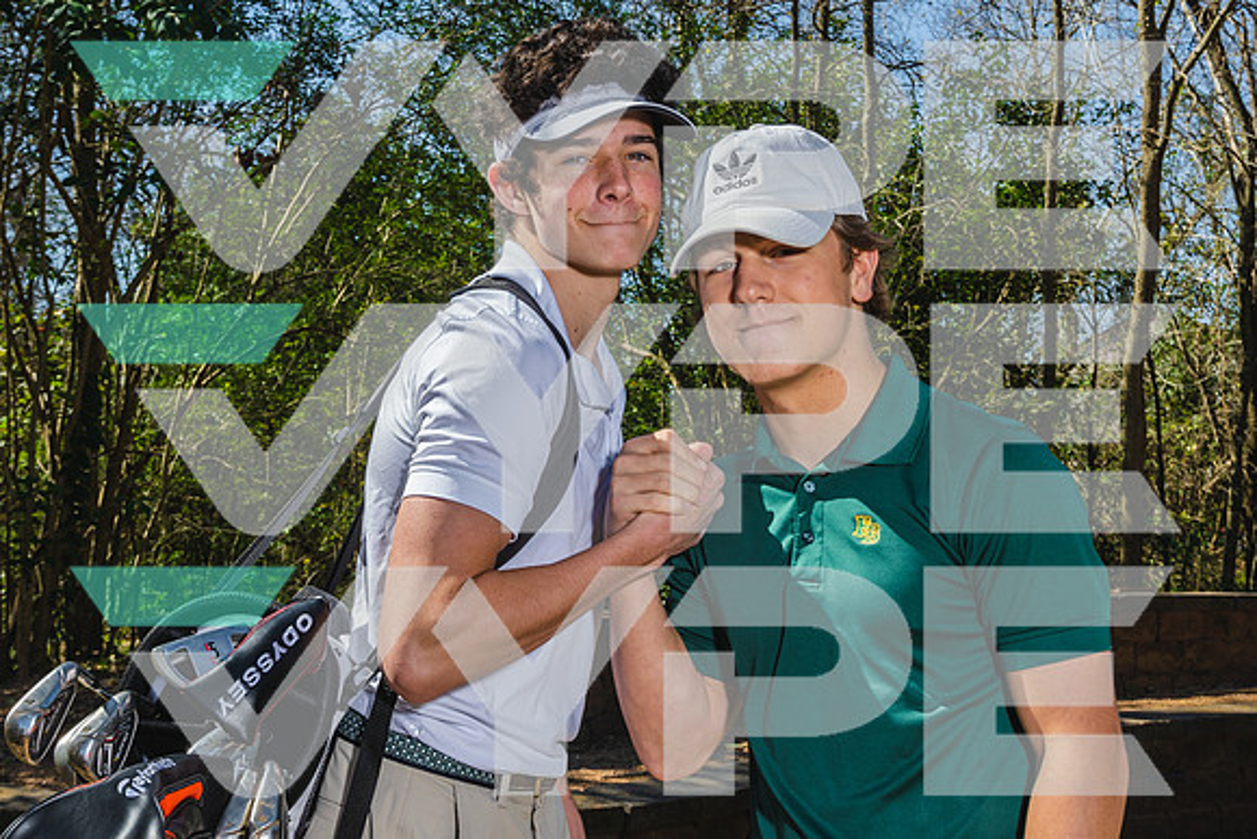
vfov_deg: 24.8
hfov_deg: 36.5
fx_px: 1903
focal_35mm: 54
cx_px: 663
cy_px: 472
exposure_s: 1/125
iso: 100
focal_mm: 33
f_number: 9
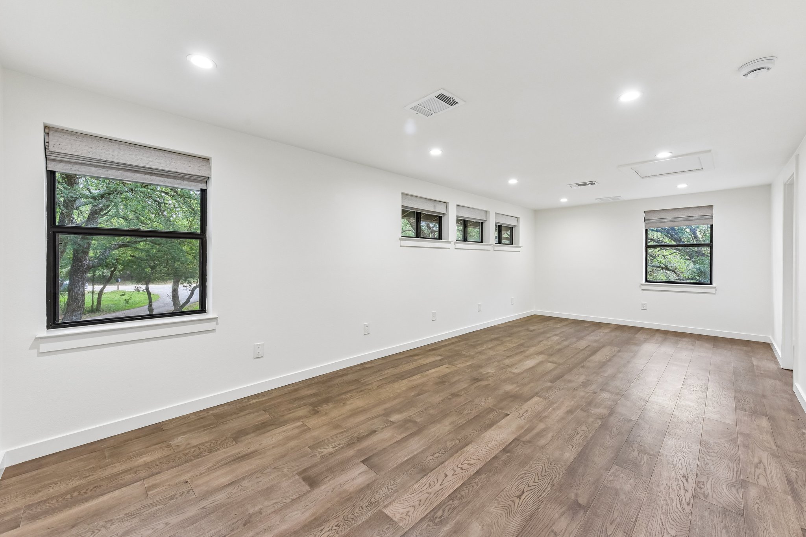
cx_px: 403
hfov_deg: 104.3
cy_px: 268
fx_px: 313
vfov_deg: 81.2
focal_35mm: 14
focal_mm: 14
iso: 400
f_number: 8
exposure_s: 1/15
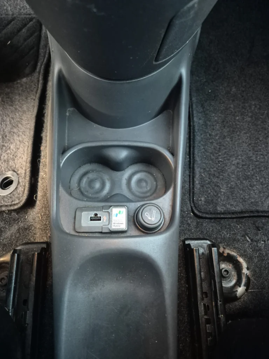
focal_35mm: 23
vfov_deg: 73.9
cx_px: 134
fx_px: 238
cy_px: 180
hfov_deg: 58.9
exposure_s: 1/33
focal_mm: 5.4
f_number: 1.8
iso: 1250
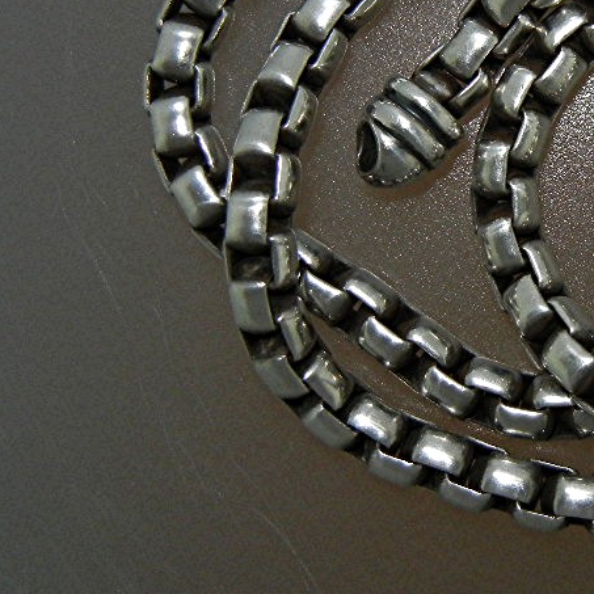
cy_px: 174
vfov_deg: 22.1
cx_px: 646
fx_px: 1514
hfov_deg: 21.1
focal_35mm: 78
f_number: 7.4
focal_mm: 7.1
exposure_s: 1/30
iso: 359
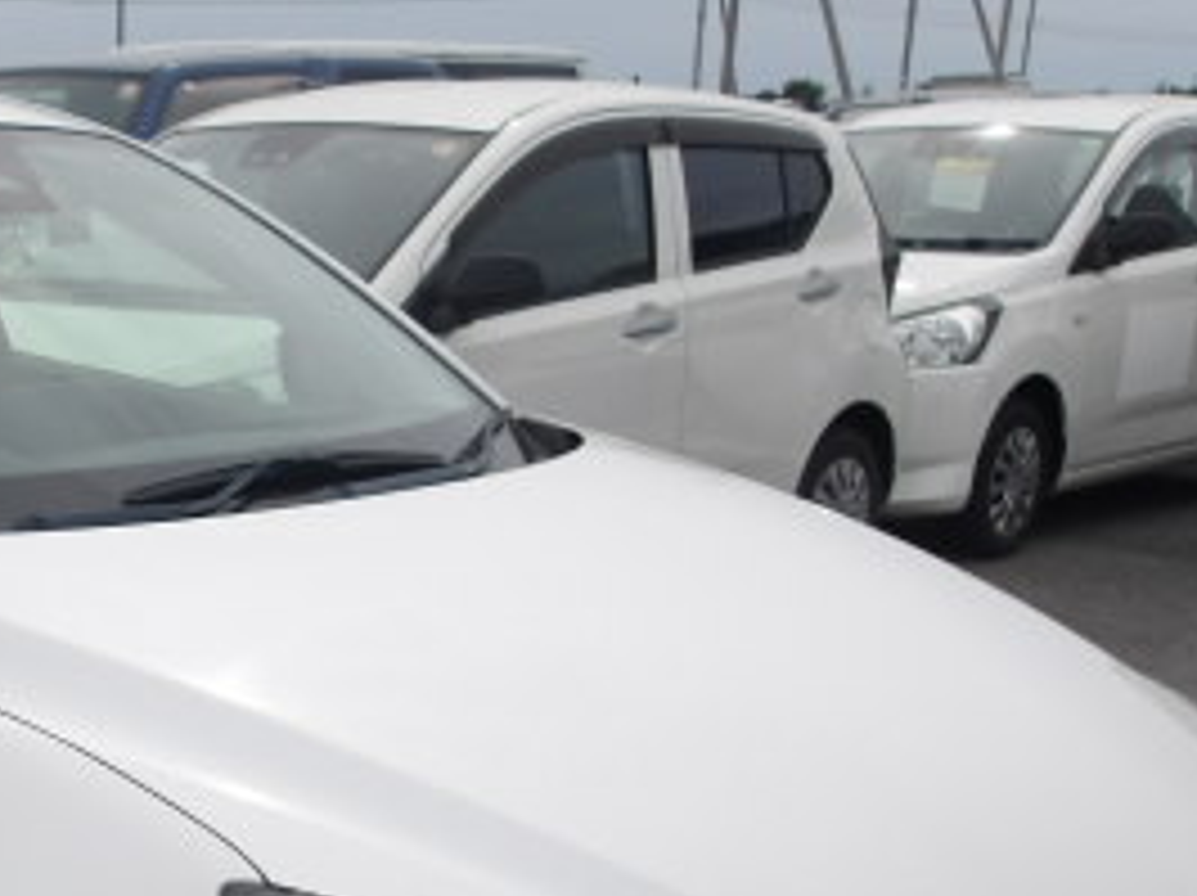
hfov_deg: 27.6
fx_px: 2246
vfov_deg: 21.9
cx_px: -72
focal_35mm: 65
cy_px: 860
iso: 100
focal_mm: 4.9
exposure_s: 1/127
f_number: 10.4
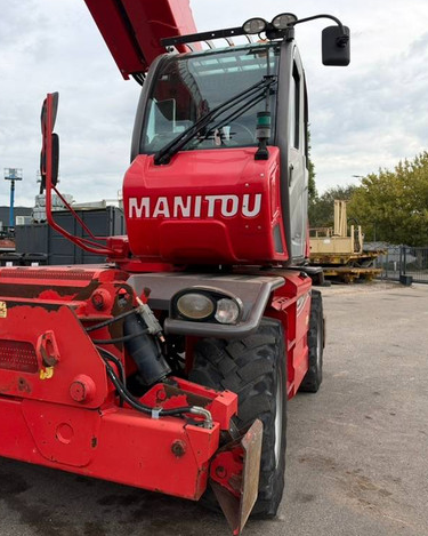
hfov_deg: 44.2
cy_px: 264
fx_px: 507
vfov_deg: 55.7
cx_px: 106
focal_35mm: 32
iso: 64
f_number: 1.8
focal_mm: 6.93
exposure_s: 1/1795
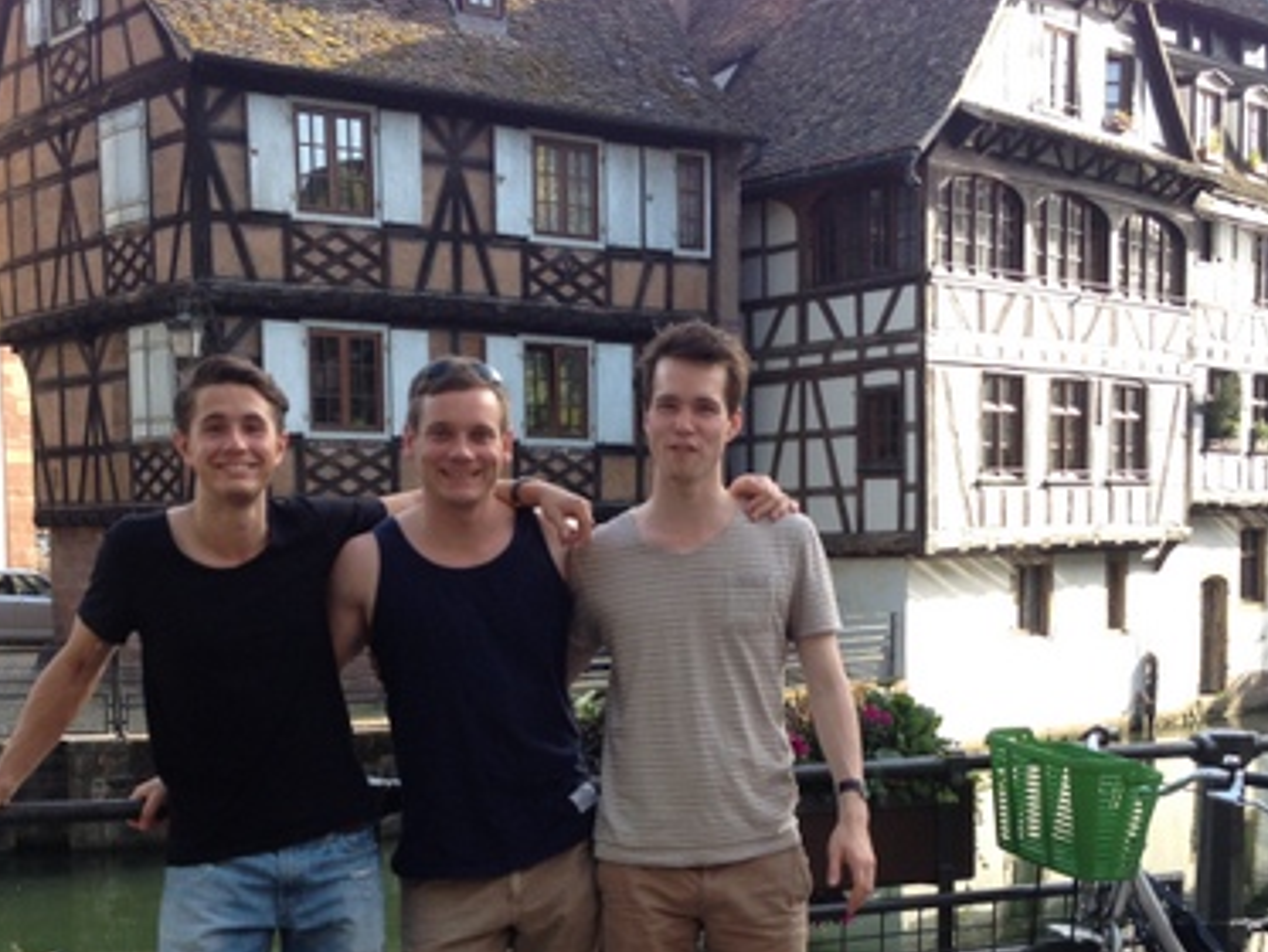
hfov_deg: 32.2
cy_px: 799
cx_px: 598
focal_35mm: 60
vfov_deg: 23.9
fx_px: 2199
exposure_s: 1/222
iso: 50
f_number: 2.4
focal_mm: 4.28
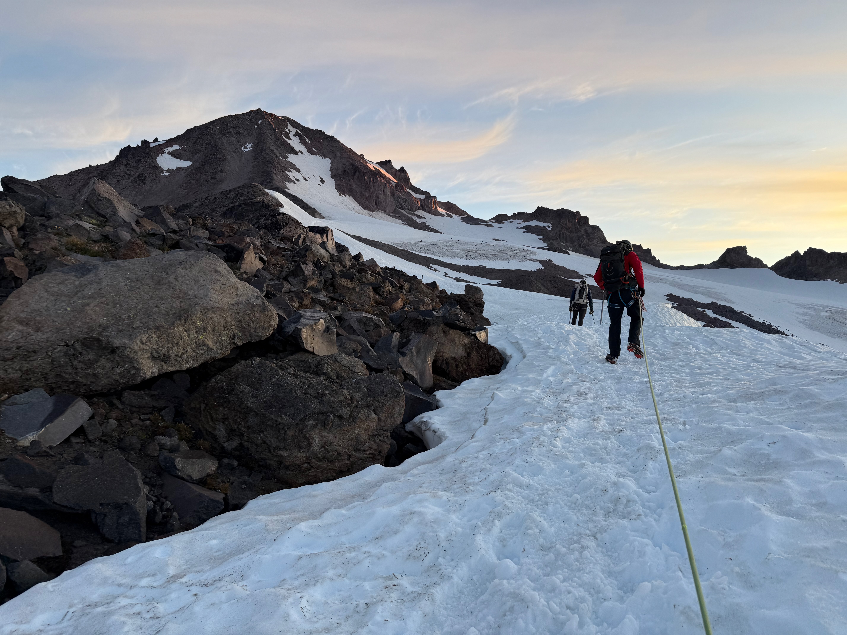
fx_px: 587
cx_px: 424
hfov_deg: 71.6
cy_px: 318
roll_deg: -0.8
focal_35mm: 24
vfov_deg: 56.8
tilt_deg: +6.5
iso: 80
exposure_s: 1/395
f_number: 1.78
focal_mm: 6.76
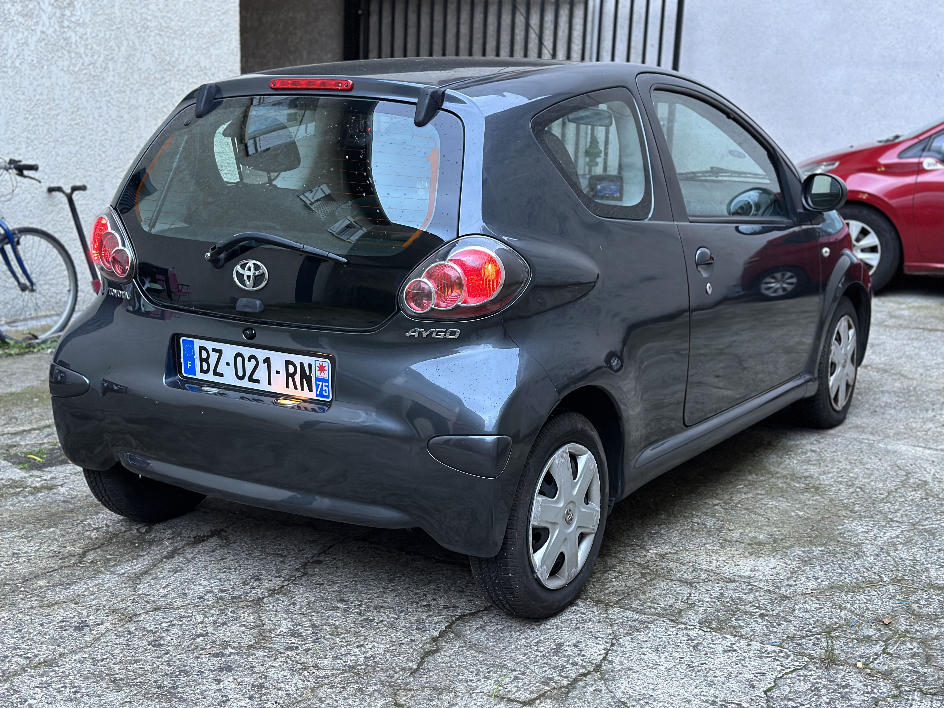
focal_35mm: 48
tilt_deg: -11.4
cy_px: 354
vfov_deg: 30.3
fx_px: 1309
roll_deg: -1.8
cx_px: 472
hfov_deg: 39.7
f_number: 1.78
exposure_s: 1/60
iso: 320
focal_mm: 6.86
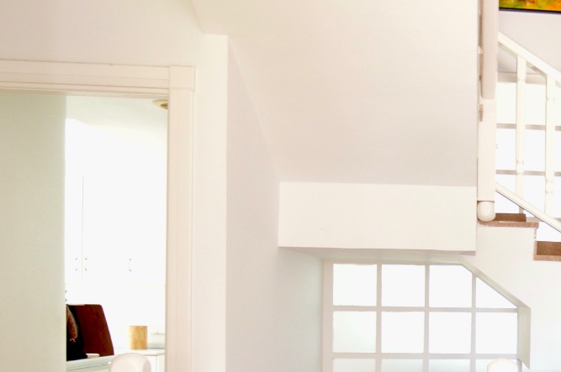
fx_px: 726
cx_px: 551
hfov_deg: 38.0
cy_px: 321
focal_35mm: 47
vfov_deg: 27.9
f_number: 2.8
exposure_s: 1/40
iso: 1000
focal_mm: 11.5
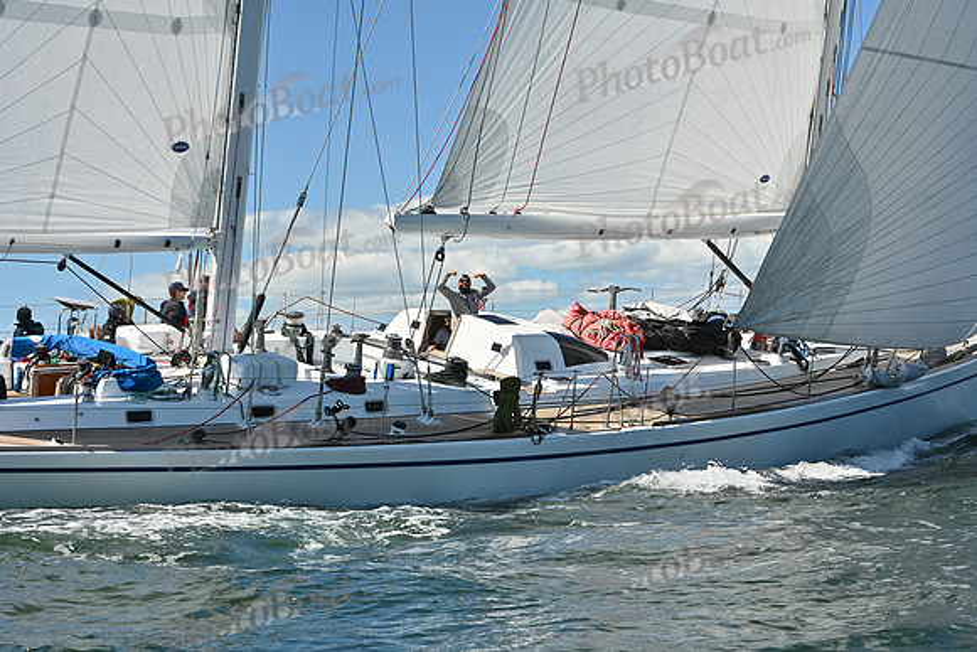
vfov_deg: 19.5
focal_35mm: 70
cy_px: 326
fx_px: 1900
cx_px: 488
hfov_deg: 28.8
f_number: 11
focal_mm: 70
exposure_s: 1/800
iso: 320
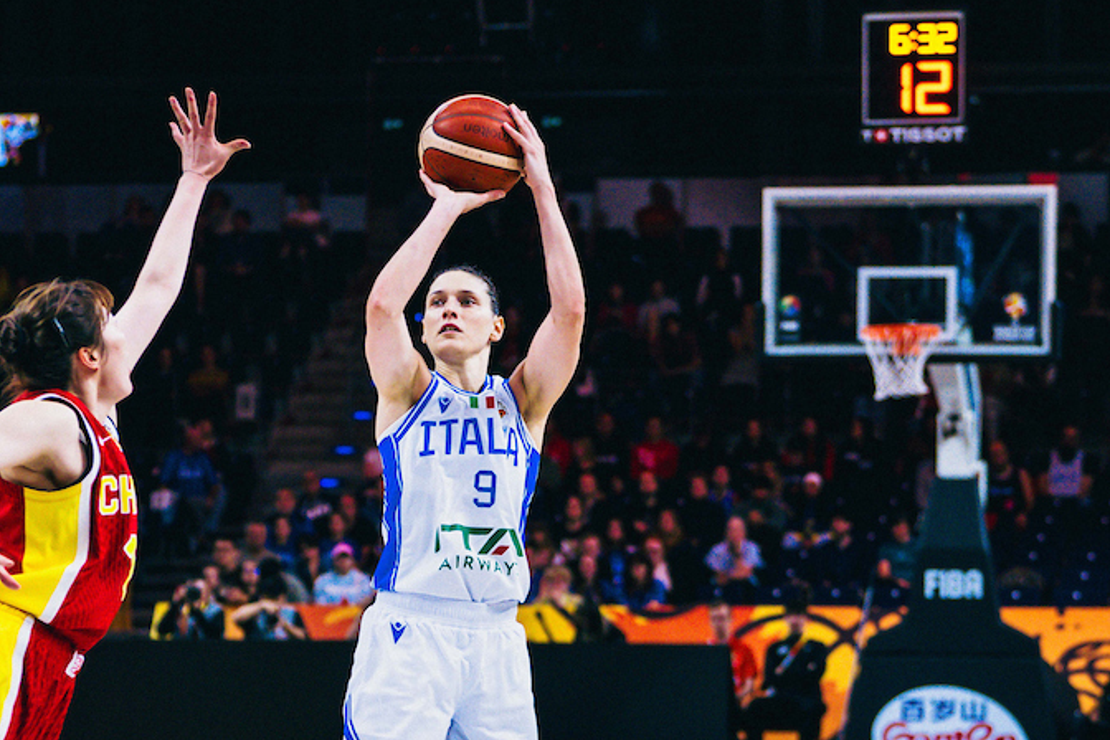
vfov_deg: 10.2
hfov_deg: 15.3
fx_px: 4131
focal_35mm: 134
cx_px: 433
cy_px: 623
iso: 2500
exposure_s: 1/1600
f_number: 2.8
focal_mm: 75
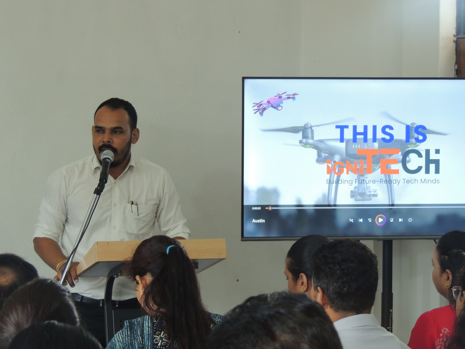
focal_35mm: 135
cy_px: 174
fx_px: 1813
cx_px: 232
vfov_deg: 11.0
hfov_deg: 14.6
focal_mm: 24
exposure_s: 1/30
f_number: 4.3
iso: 400
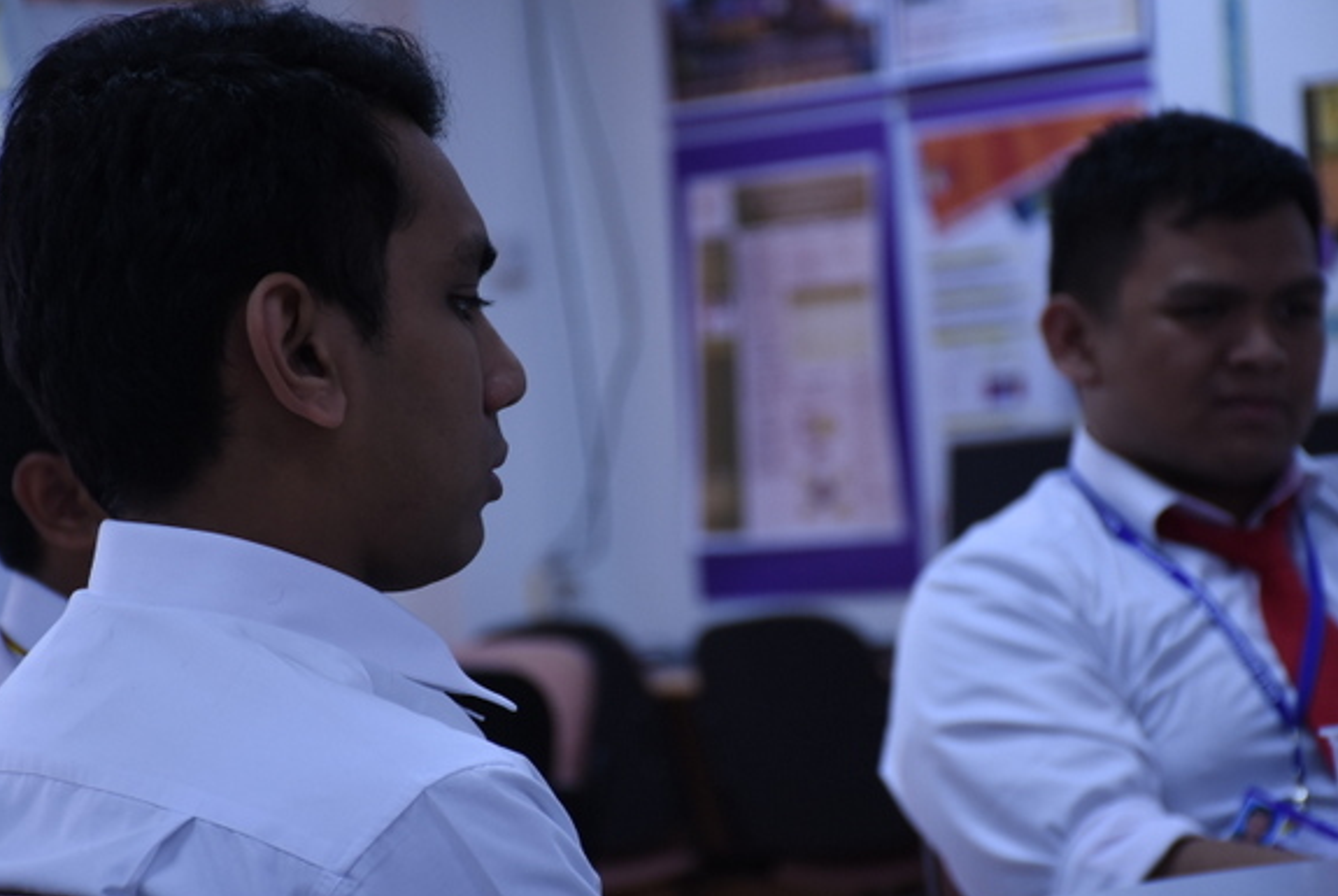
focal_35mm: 159
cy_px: 458
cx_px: 696
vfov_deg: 8.7
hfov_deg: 12.9
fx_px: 5900
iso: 640
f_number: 5.3
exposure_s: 1/40
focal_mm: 95
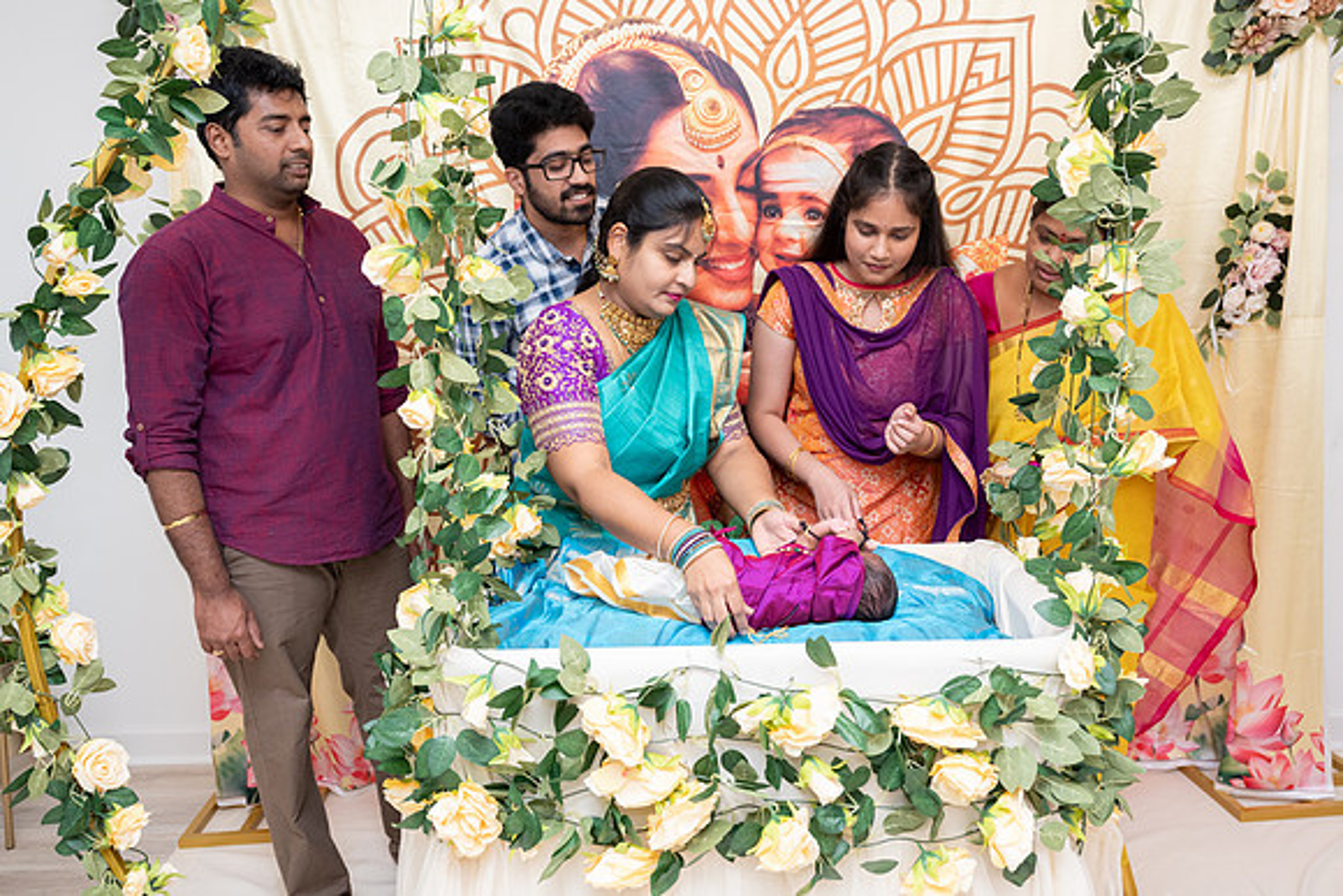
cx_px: 672
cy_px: 448
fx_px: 1063
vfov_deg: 45.7
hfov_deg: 64.5
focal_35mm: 28
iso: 500
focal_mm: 28.5
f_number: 4
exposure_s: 1/200
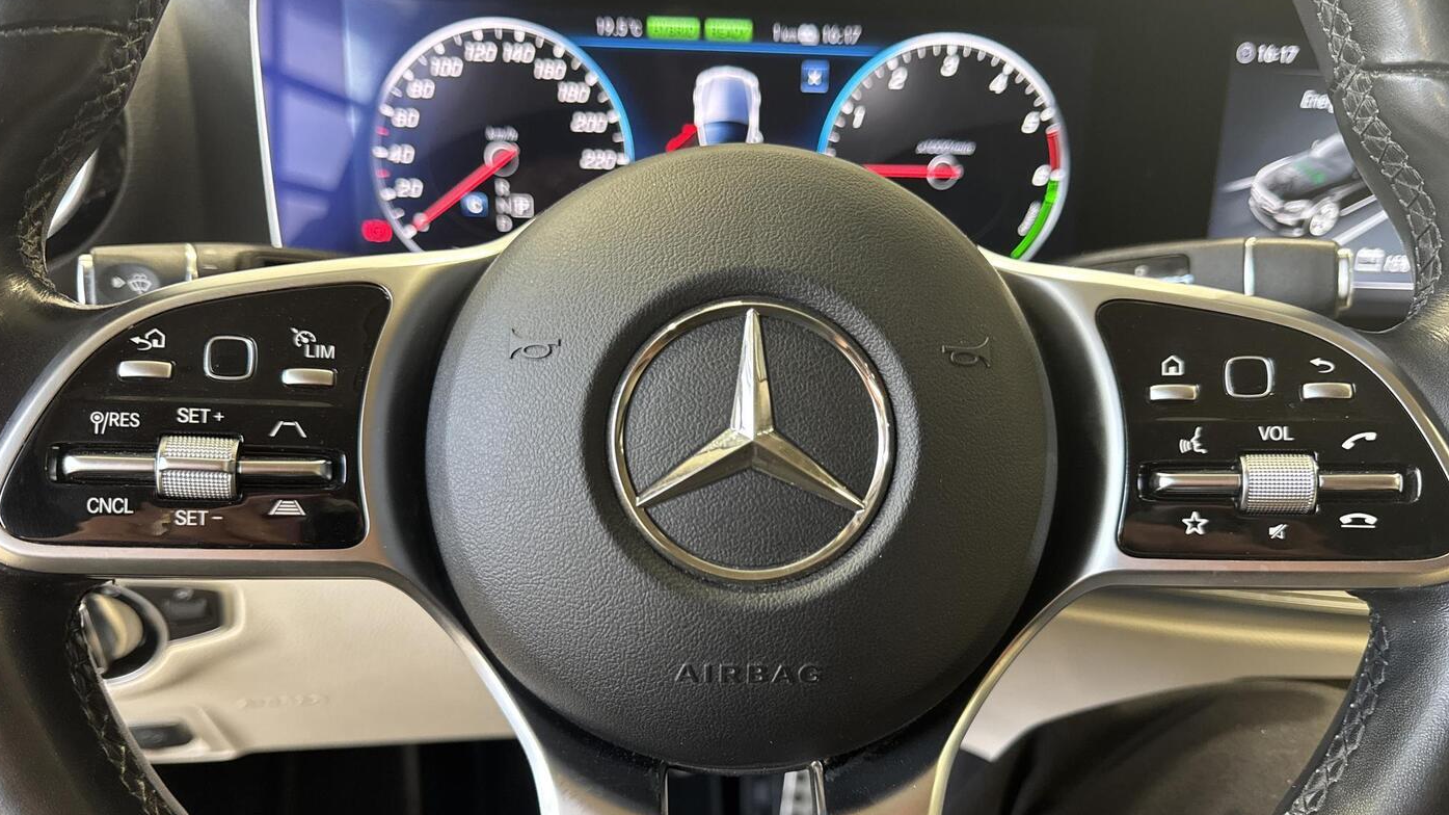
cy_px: 503
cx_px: 735
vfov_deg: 42.6
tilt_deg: -25.2
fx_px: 1037
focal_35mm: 27
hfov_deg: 69.9
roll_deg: -2.1
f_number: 1.78
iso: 320
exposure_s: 1/55
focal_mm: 6.76
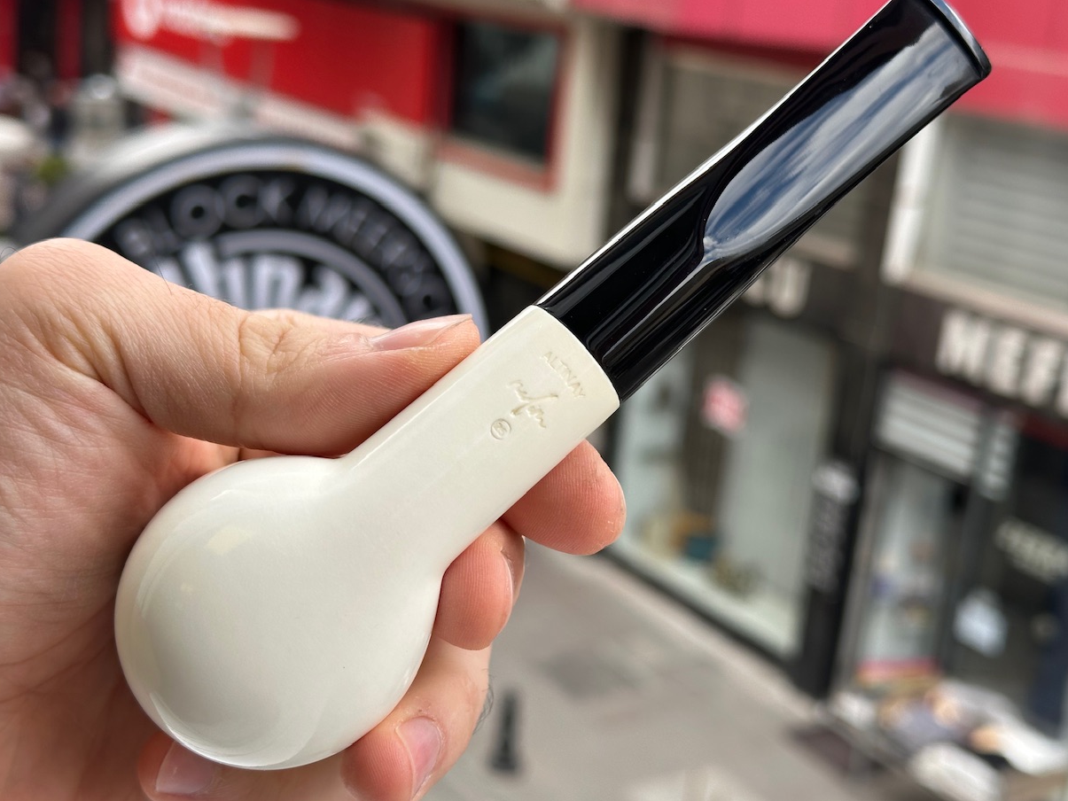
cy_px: 381
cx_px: 565
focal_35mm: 51
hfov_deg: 37.5
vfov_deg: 28.6
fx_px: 1574
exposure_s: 1/719
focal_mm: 6.86
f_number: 1.78
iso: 64
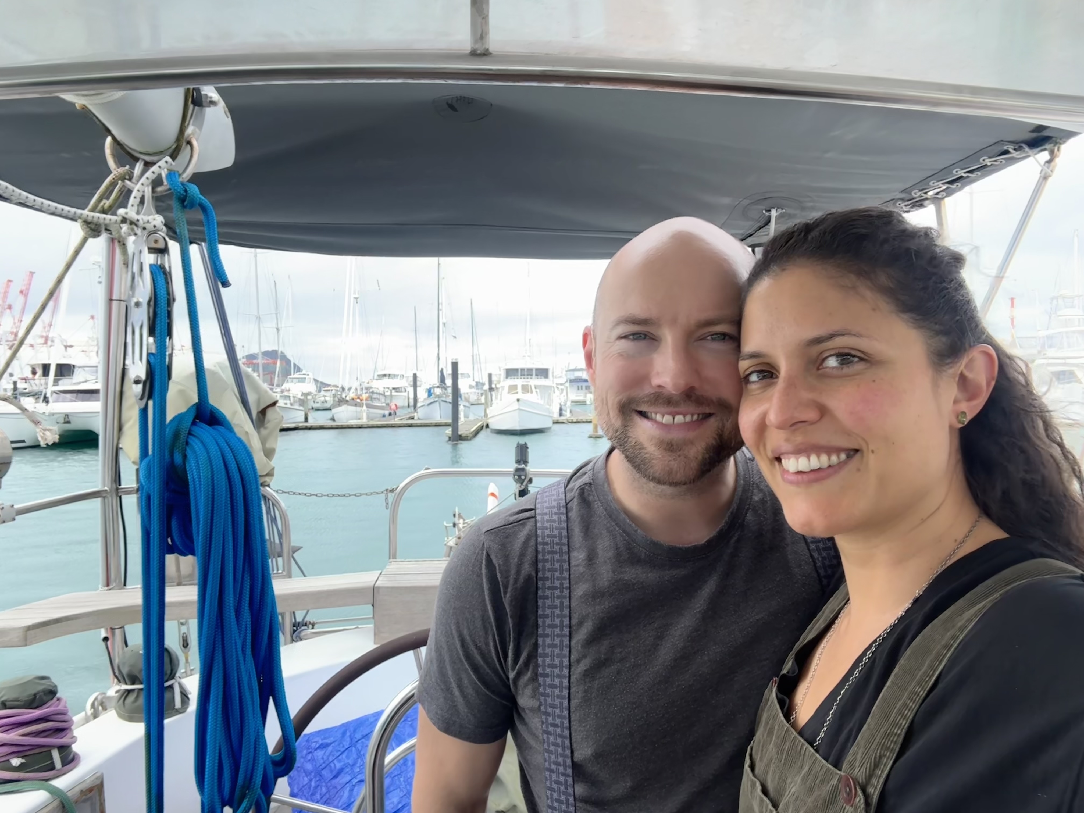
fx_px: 720
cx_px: 542
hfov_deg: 73.9
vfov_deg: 58.9
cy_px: 406
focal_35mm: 23
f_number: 1.9
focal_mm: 2.69
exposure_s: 1/196
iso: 25
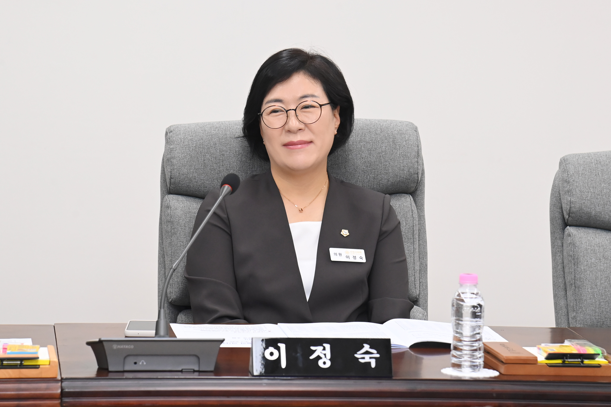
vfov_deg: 11.4
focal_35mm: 120
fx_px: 2037
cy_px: 204
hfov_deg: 17.1
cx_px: 306
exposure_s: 1/250
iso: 3200
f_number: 6.3
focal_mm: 120
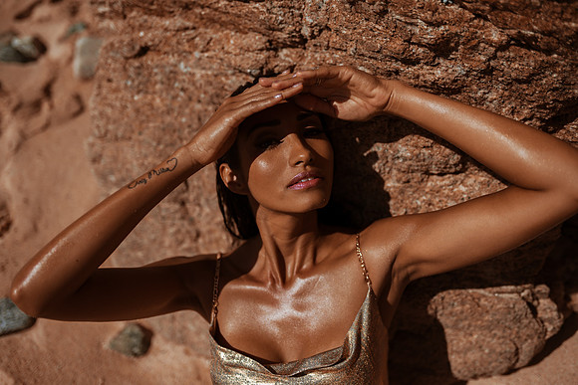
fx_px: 562
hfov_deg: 54.4
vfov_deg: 37.9
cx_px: 289
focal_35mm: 35
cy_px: 192
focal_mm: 35
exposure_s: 1/8000
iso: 31
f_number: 1.8
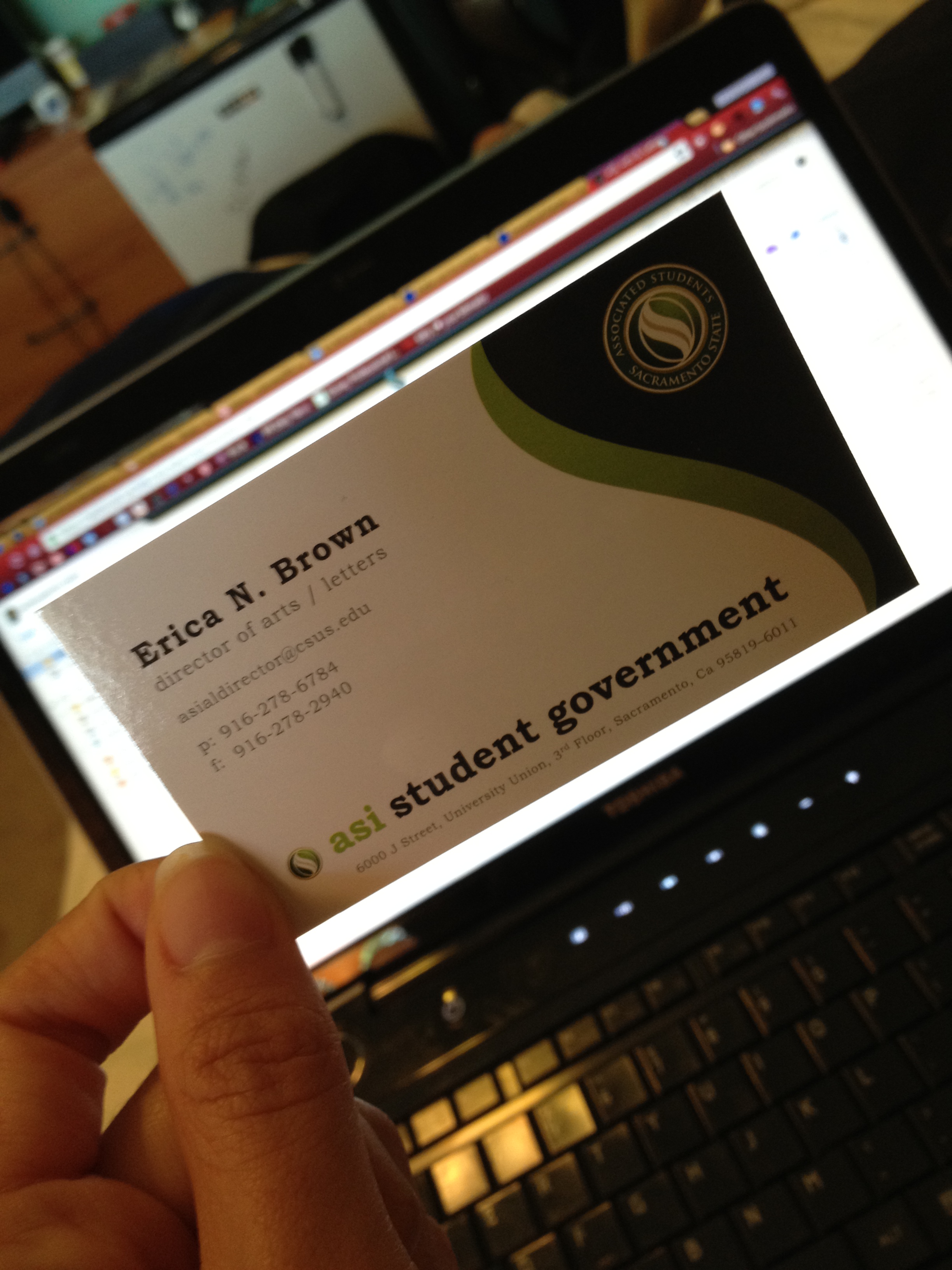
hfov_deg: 40.7
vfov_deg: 52.6
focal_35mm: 35
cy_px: 635
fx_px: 1283
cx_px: 476
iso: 125
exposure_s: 1/20
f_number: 2.4
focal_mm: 4.28
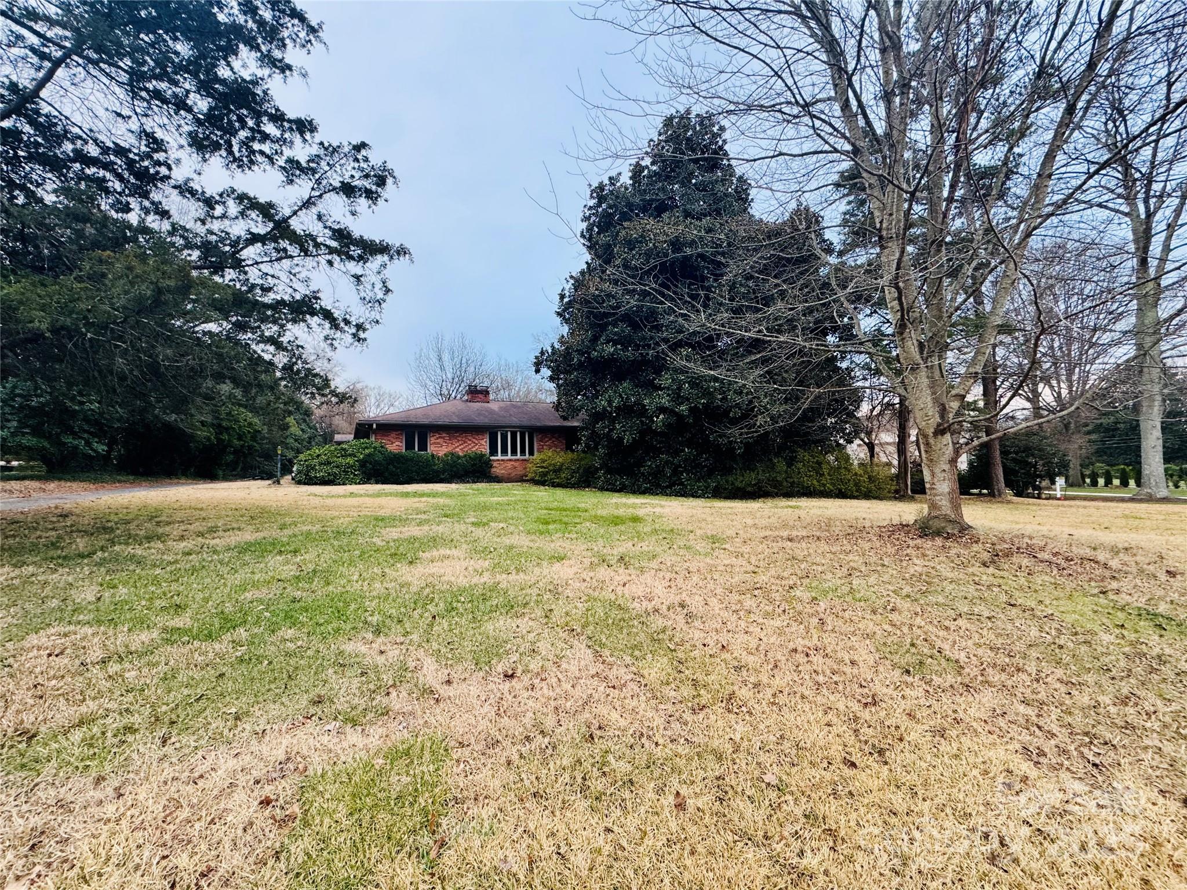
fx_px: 480
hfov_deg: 102.1
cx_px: 594
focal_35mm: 14
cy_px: 445
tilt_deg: +1.9
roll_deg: +1.2
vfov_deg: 85.7
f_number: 2.2
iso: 160
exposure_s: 1/99
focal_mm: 2.22
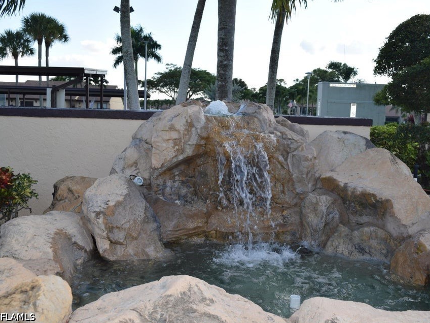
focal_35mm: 38
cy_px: 162
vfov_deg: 38.1
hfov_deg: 49.5
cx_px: 226
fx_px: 466
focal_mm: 23
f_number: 7.1
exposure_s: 1/200
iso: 100
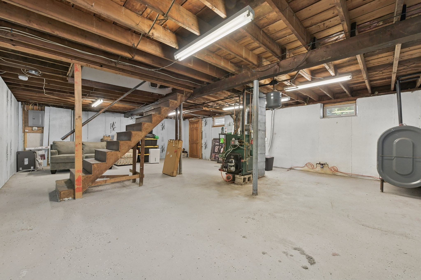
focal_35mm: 14
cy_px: 140
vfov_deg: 81.2
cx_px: 210
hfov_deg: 104.3
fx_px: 164
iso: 640
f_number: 9
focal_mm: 14
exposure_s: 1/15
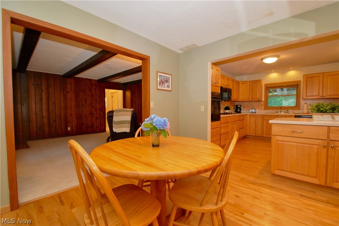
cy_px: 113
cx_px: 170
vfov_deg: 77.4
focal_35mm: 15
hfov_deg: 100.3
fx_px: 141
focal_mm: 10
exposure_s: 1/60
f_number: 6.3
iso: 1600
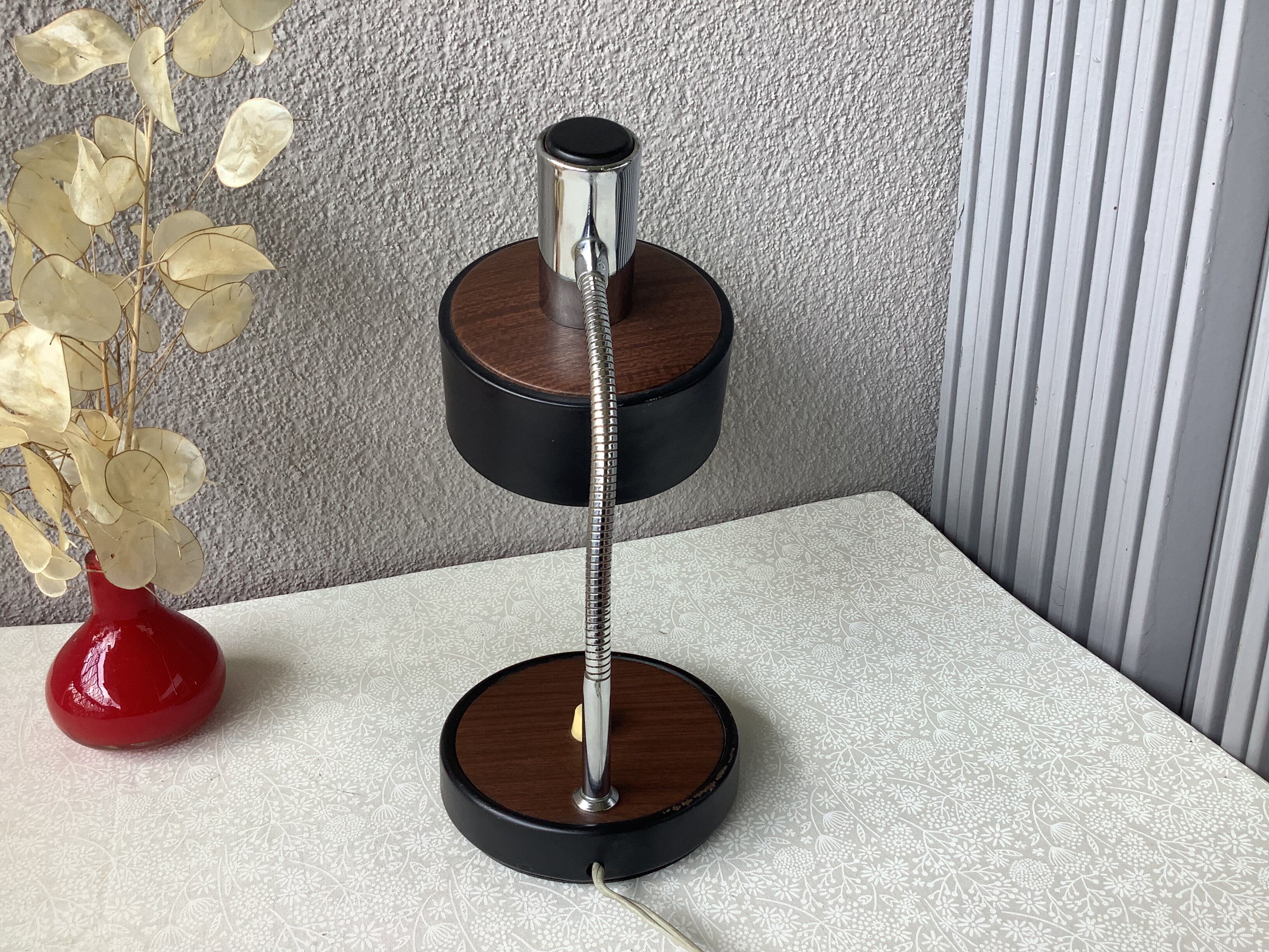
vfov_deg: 45.4
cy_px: 476
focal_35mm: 31
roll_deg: +1.3
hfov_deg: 58.4
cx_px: 634
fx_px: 1136
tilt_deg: -21.6
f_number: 2.4
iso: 25
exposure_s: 1/197
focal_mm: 3.3
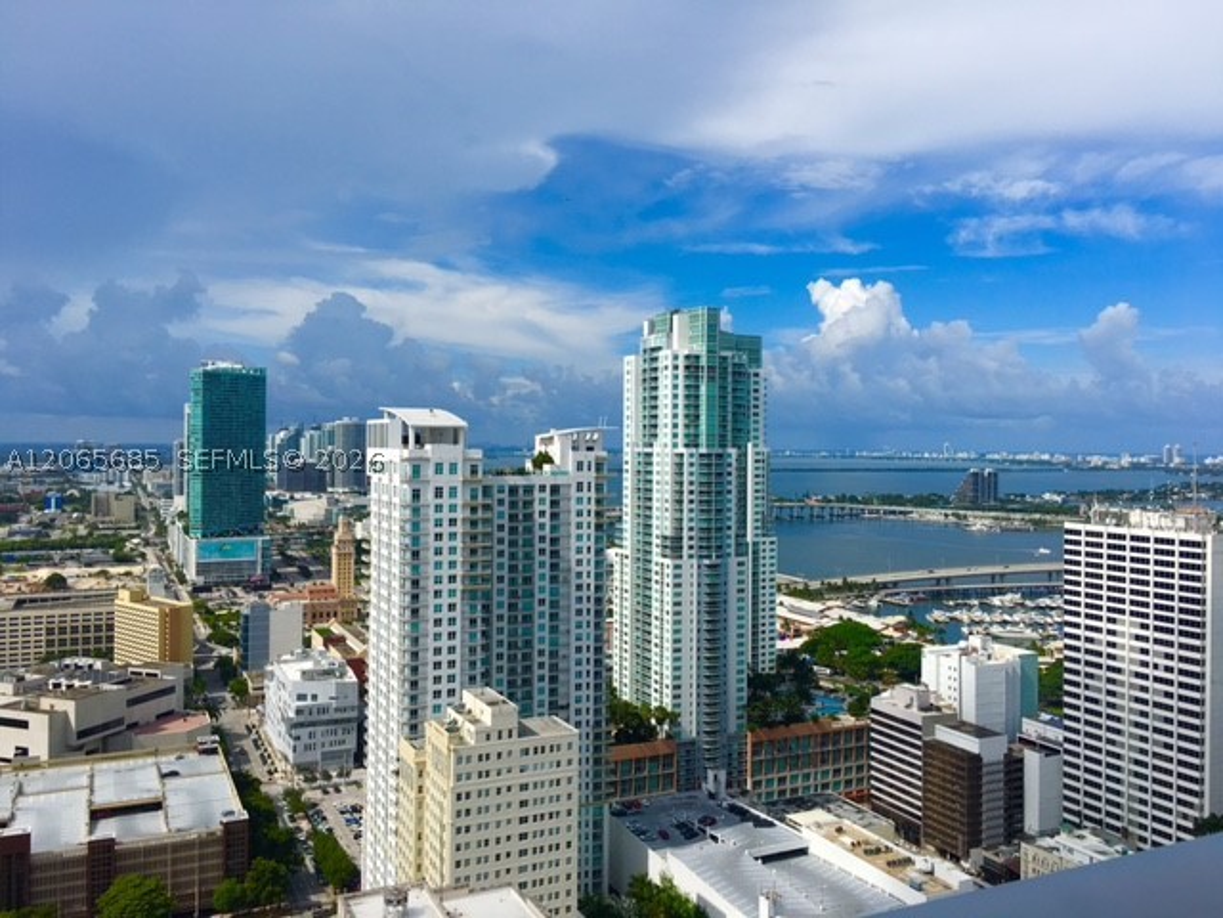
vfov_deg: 48.2
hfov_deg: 61.7
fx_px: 1025
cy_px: 459
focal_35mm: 29
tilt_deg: +1.5
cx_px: 612
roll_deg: +1.0
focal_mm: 4.15
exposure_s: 1/2653
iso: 25
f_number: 2.2
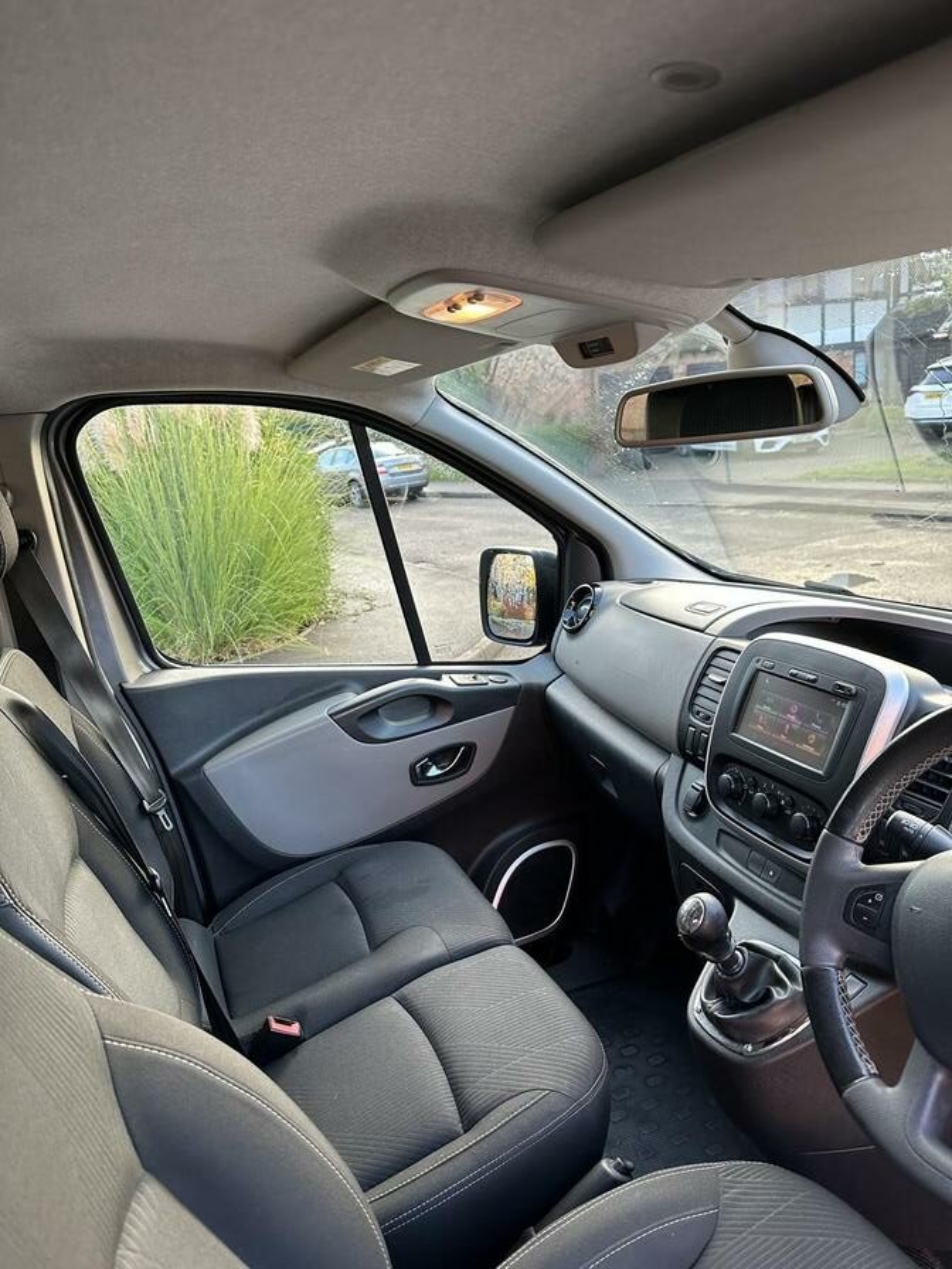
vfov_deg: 71.6
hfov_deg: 56.8
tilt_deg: -15.1
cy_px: 634
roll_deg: +7.0
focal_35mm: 24
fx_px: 880
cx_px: 476
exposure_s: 1/121
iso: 125
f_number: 1.78
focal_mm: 6.86
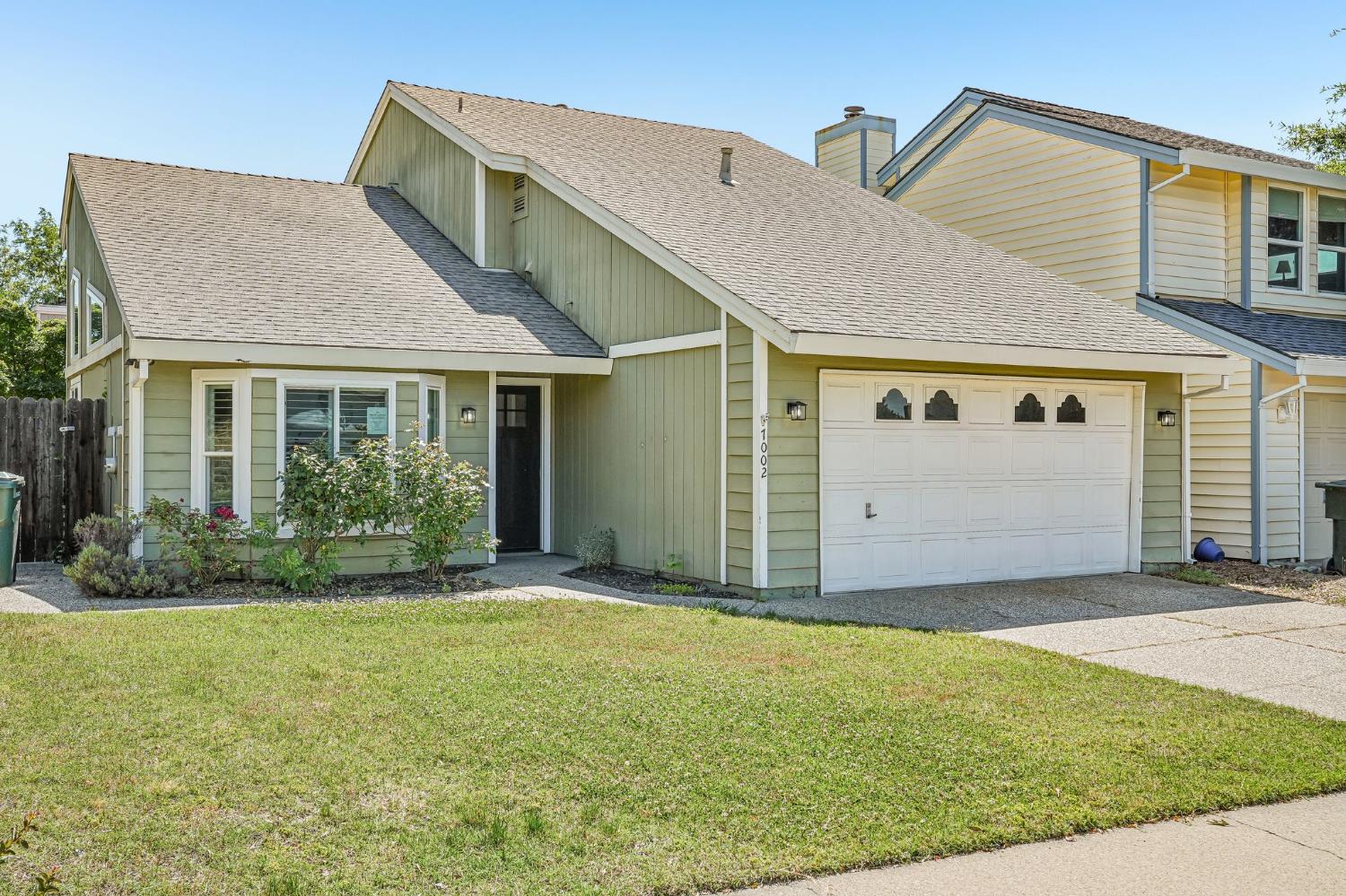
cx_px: 673
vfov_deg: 39.9
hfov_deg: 57.2
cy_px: 448
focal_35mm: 33
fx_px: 1233
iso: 400
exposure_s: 1/250
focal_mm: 33
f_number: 8
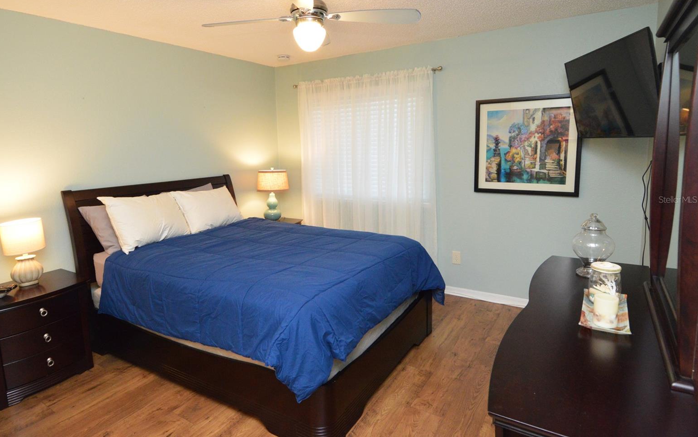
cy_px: 199
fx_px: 361
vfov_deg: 62.1
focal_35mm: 19
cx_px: 337
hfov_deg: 88.0
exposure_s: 1/60
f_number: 4
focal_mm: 12
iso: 2000
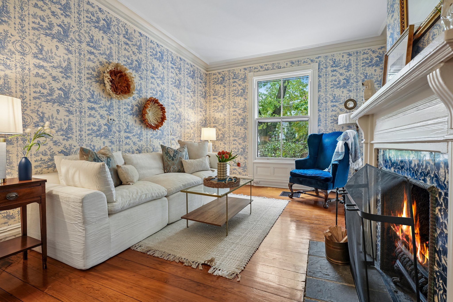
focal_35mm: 16
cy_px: 151
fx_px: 201
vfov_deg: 73.7
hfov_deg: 96.7
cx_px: 226
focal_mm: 16
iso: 400
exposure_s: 1/15
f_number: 5.6
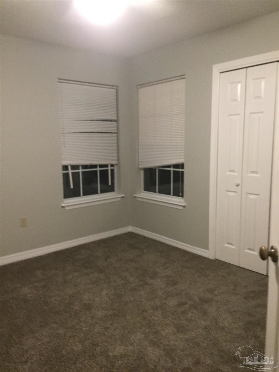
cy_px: 186
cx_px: 140
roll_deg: +0.0
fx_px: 312
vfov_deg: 61.7
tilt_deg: -6.6
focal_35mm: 29
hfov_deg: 48.2
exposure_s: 1/15
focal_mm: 4.15
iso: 250
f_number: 2.2
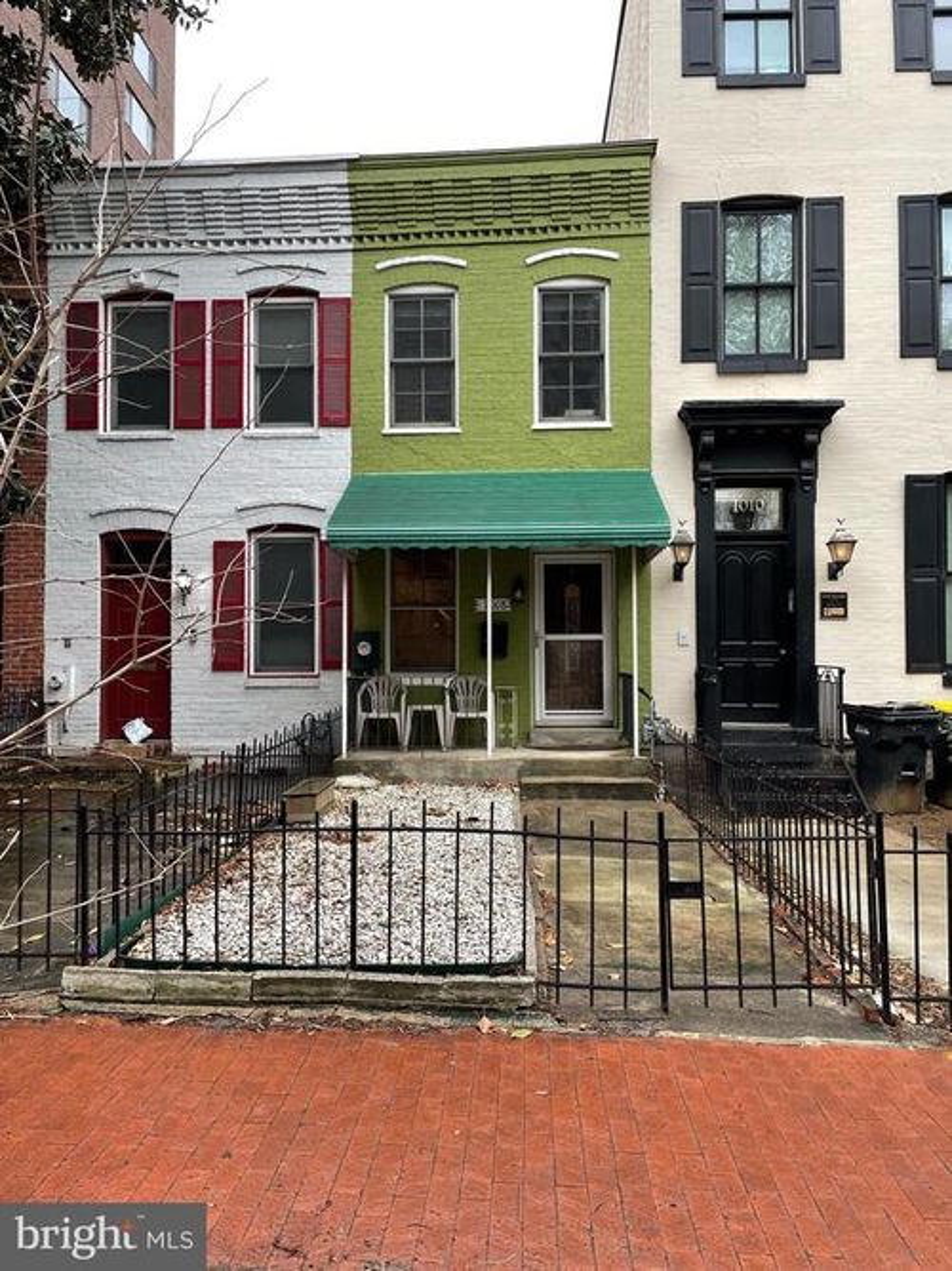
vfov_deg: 67.3
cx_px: 476
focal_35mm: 26
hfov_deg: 53.0
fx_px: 954
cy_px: 636
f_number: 1.6
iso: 50
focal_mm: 4.2
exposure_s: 1/121
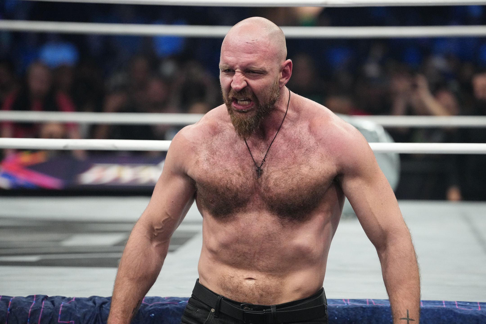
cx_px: 243
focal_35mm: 180
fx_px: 2430
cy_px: 162
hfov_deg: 11.4
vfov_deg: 7.6
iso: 6400
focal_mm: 180
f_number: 3.5
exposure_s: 1/1250
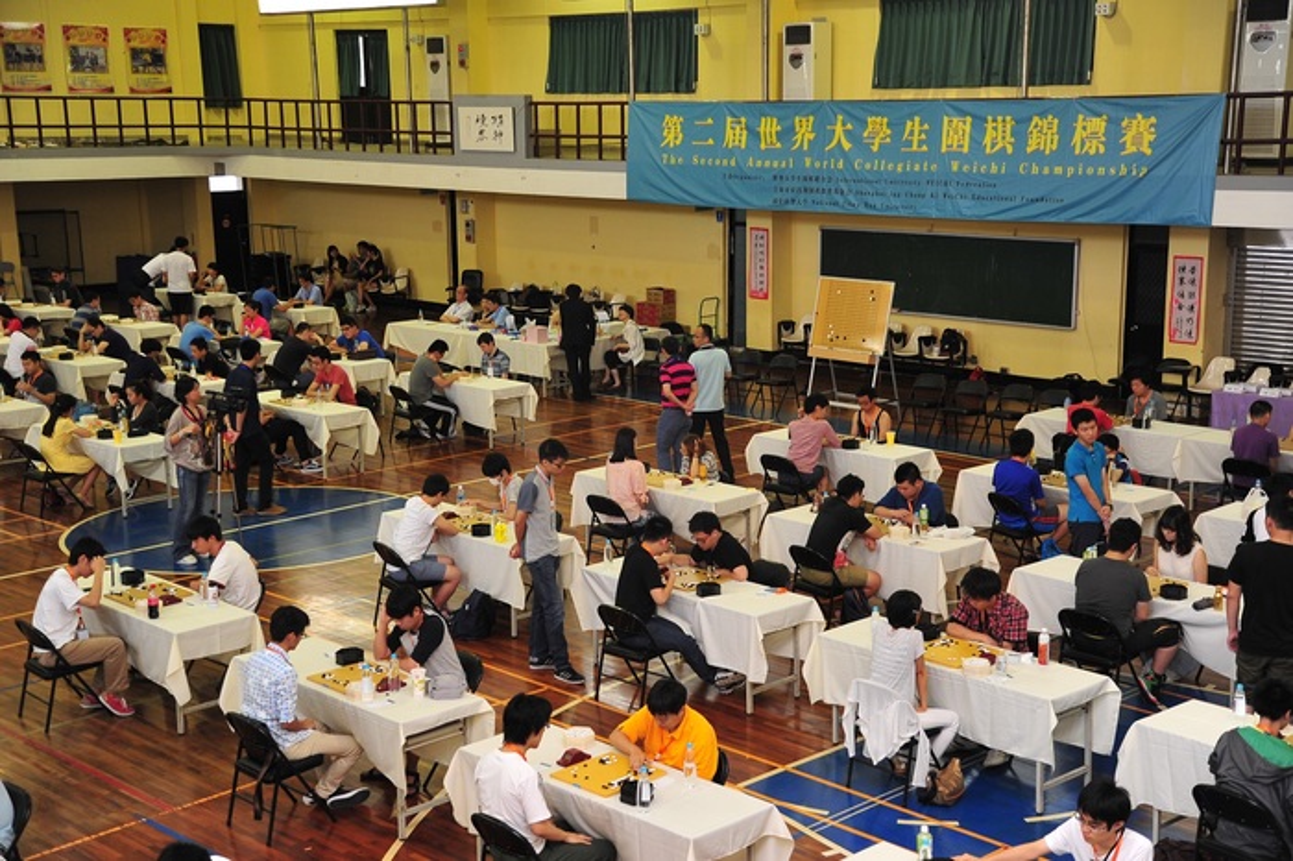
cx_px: 646
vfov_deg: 26.0
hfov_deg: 38.2
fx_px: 1867
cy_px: 430
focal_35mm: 52
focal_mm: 52
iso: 640
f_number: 4
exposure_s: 1/60
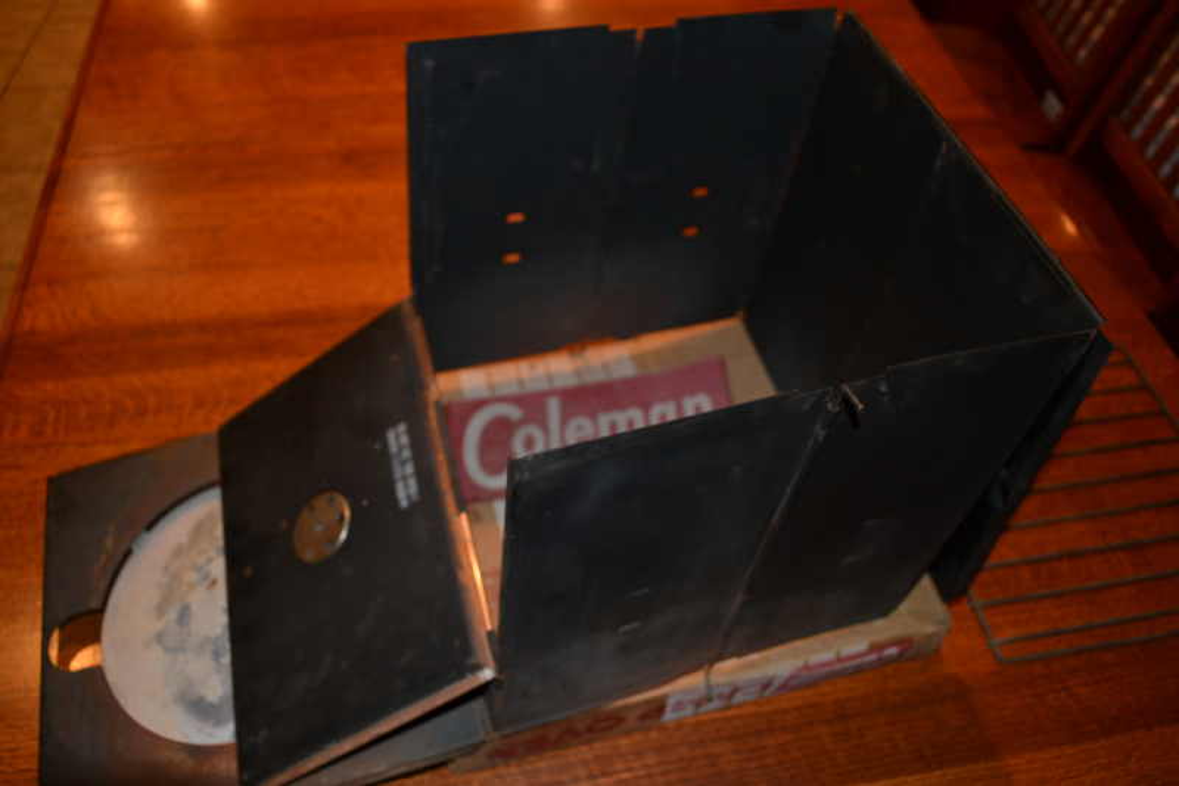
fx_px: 982
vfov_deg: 43.6
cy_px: 393
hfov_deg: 61.9
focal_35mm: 30
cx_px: 590
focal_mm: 20
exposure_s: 1/60
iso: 800
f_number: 3.8
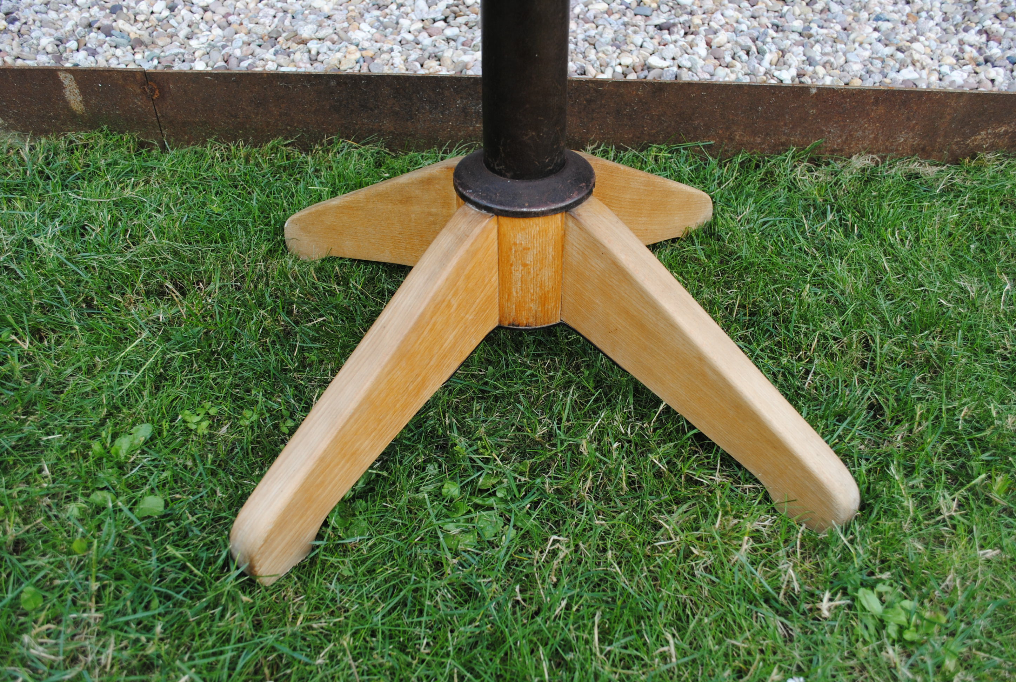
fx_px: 933
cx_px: 508
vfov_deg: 40.1
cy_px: 341
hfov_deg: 57.1
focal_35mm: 33
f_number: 5.6
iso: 180
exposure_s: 1/125
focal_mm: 22
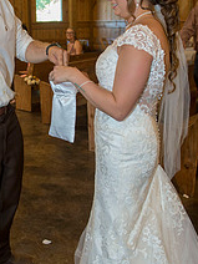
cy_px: 112
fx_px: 374
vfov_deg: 38.8
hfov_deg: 29.3
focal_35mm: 49
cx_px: 52
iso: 1600
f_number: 4
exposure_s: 1/125
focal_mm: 24
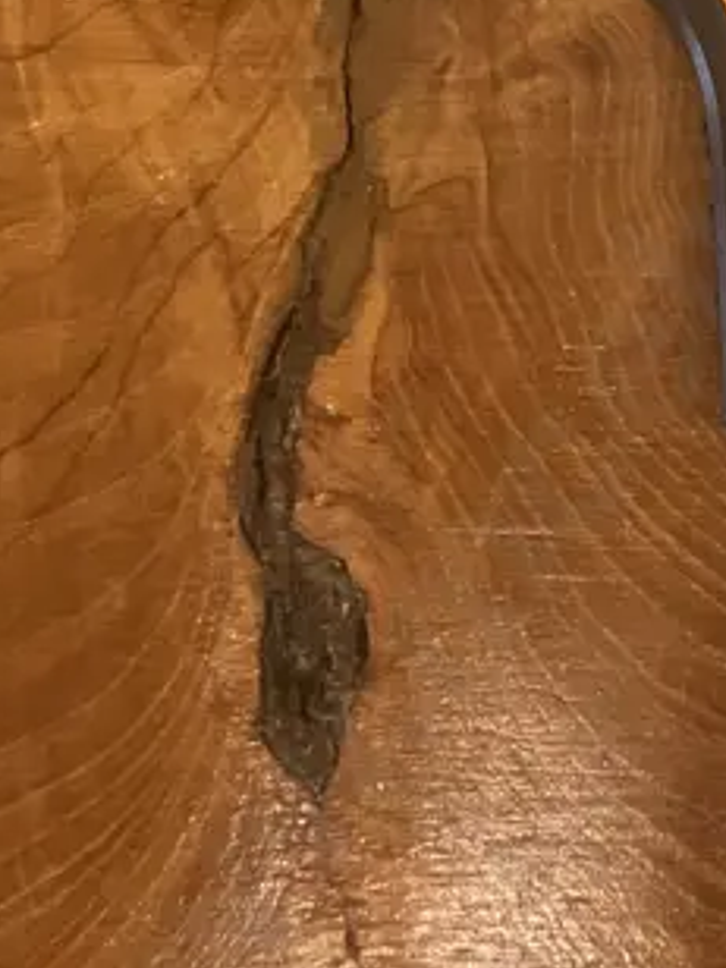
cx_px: 1018
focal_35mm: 93
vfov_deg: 20.0
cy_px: -135
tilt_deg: -76.1
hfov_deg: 15.0
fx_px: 2601
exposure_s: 1/50
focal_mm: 3.99
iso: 250
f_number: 1.8
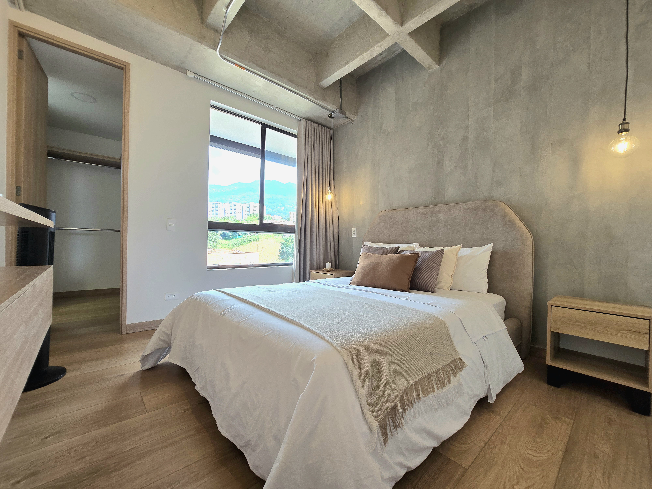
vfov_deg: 89.9
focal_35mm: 13
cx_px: 326
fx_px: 245
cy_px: 244
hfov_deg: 106.2
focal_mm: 2.2
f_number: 2.2
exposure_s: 1/50.3
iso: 50
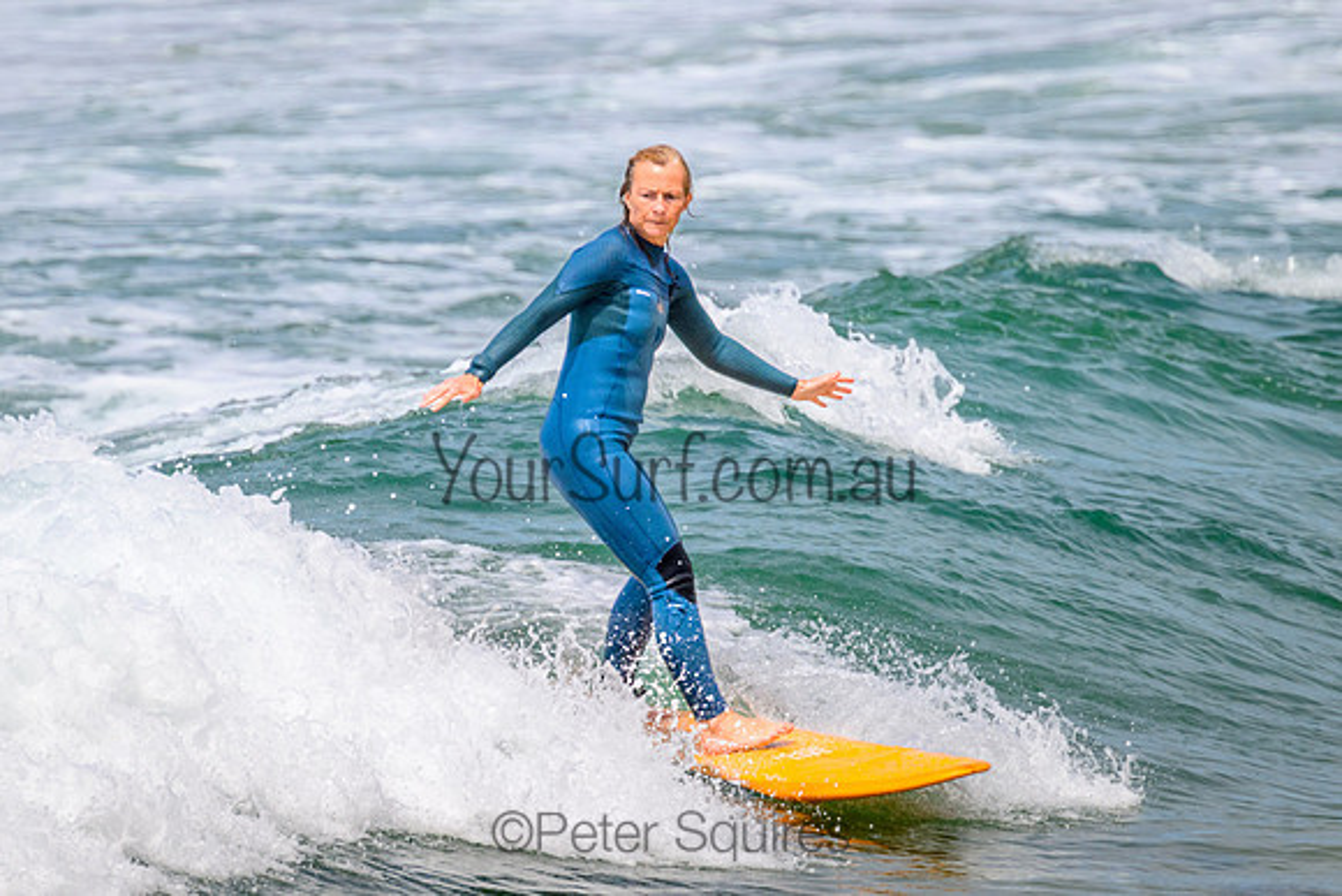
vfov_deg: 1.3
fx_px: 40648
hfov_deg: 1.9
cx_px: 729
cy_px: 444
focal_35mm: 1090
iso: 1000
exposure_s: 1/2000
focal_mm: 800
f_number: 11
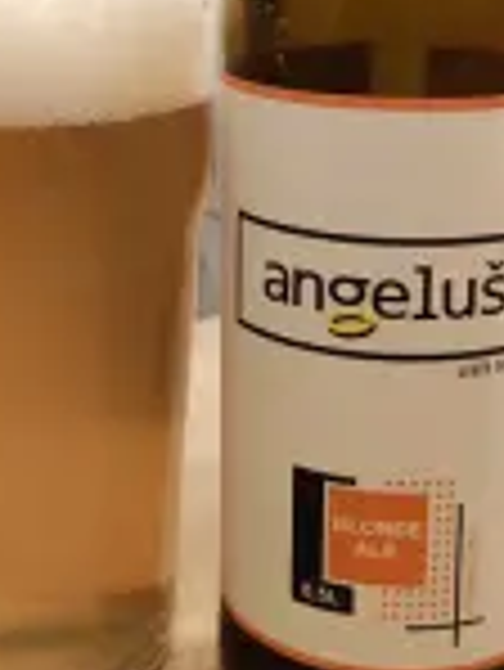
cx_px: 173
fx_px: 1299
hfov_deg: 21.9
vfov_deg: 27.9
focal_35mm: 67
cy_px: 72
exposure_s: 1/25
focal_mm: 4.7
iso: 1467
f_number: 1.79
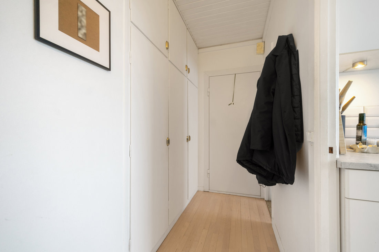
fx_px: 147
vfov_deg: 81.2
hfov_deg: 104.3
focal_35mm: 14
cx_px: 190
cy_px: 126
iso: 640
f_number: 5
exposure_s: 1/40
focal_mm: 14
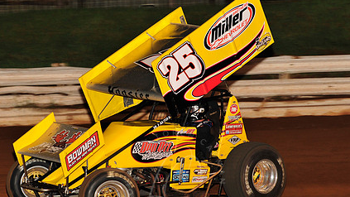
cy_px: 103
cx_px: 175
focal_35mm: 194
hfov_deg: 11.1
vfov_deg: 6.3
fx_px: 1801
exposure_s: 1/320
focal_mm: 135
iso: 800
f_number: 6.3
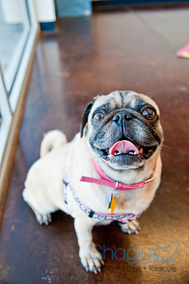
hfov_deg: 39.9
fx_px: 260
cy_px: 142
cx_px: 94
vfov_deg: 57.3
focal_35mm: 33
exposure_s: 1/125
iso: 400
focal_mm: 22
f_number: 3.2
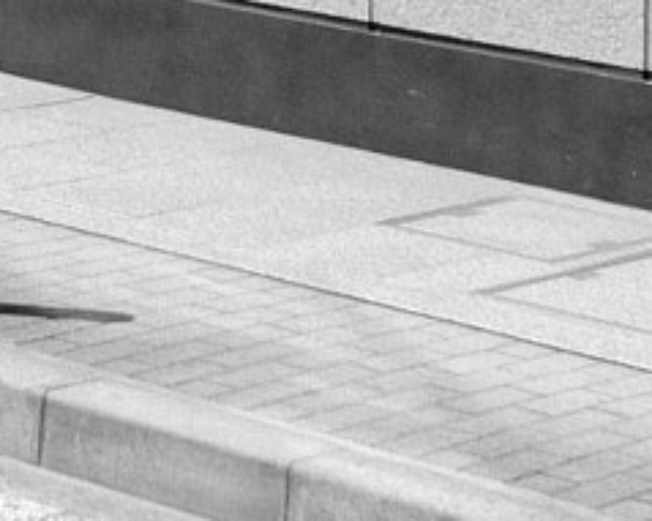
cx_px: -390
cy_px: -821
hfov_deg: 8.5
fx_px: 4244
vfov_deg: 6.6
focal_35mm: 220
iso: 400
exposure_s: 1/5400
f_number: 2.8
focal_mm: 23
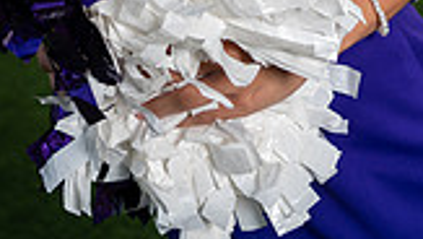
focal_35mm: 101
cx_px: 153
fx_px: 1134
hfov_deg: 21.1
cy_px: -335
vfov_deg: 10.4
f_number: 4
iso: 400
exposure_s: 1/250
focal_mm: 35
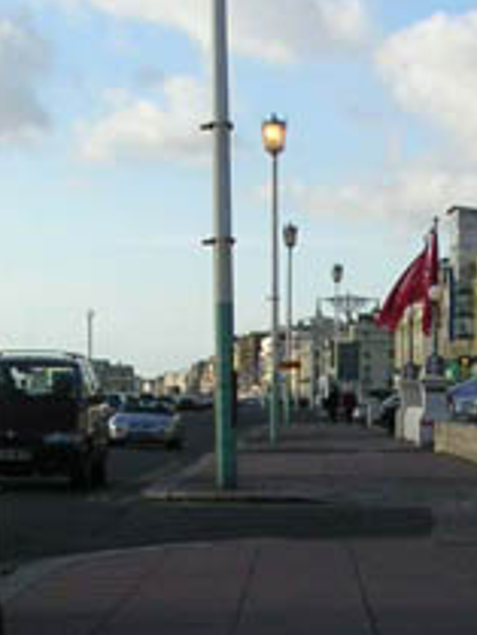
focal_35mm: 115
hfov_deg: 12.8
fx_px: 2111
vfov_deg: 16.8
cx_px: 371
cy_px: 589
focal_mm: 5.7
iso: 50
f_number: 2.8
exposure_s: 1/750
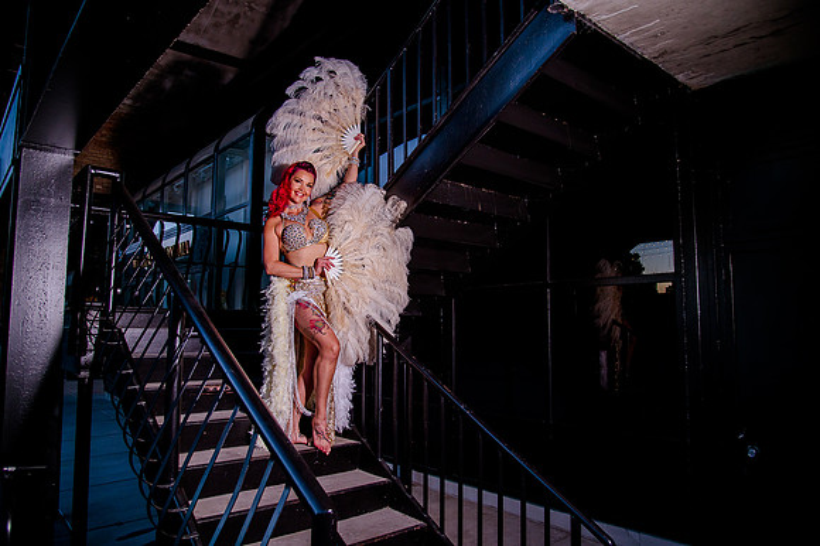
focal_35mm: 24
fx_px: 546
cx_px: 410
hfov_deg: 73.8
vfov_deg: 53.1
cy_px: 273
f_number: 4
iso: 640
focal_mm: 24
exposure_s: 1/250
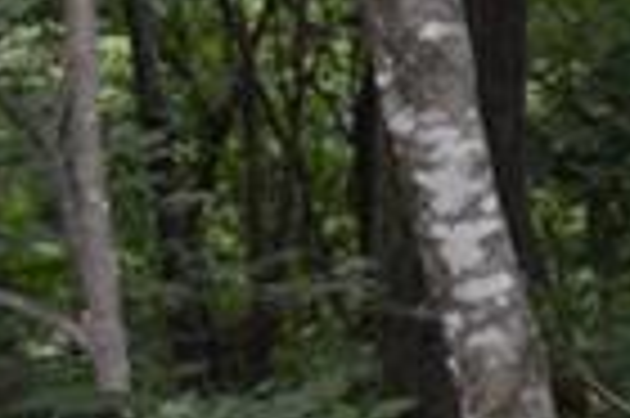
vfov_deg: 5.2
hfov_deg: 6.9
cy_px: 544
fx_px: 4615
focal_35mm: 264
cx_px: 1966
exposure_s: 1/60
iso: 450
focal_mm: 24
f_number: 4
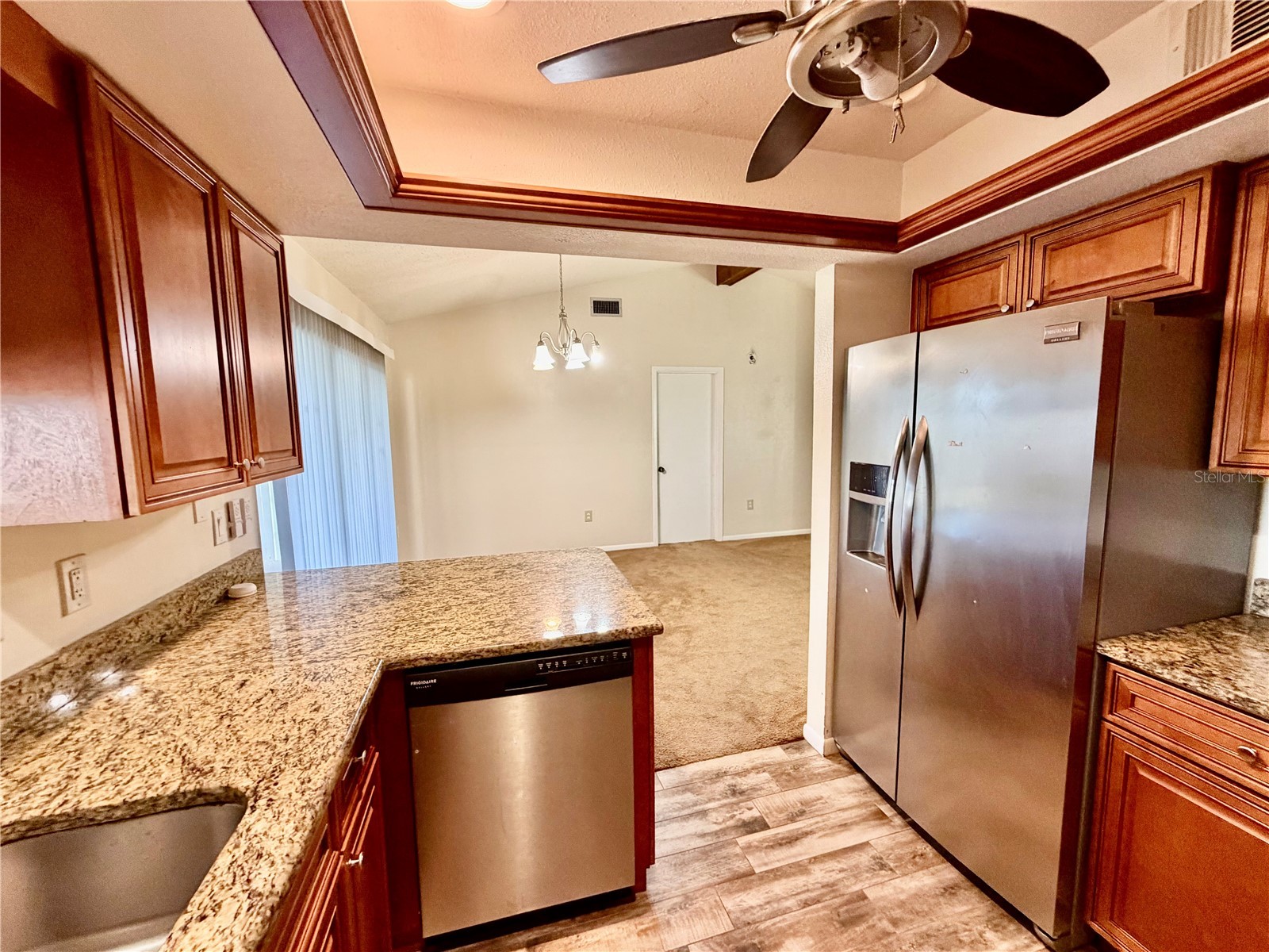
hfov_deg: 102.1
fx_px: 513
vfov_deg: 85.7
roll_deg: +1.4
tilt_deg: -5.6
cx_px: 634
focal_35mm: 14
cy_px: 476
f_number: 2.2
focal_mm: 2.22
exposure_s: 1/60
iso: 320
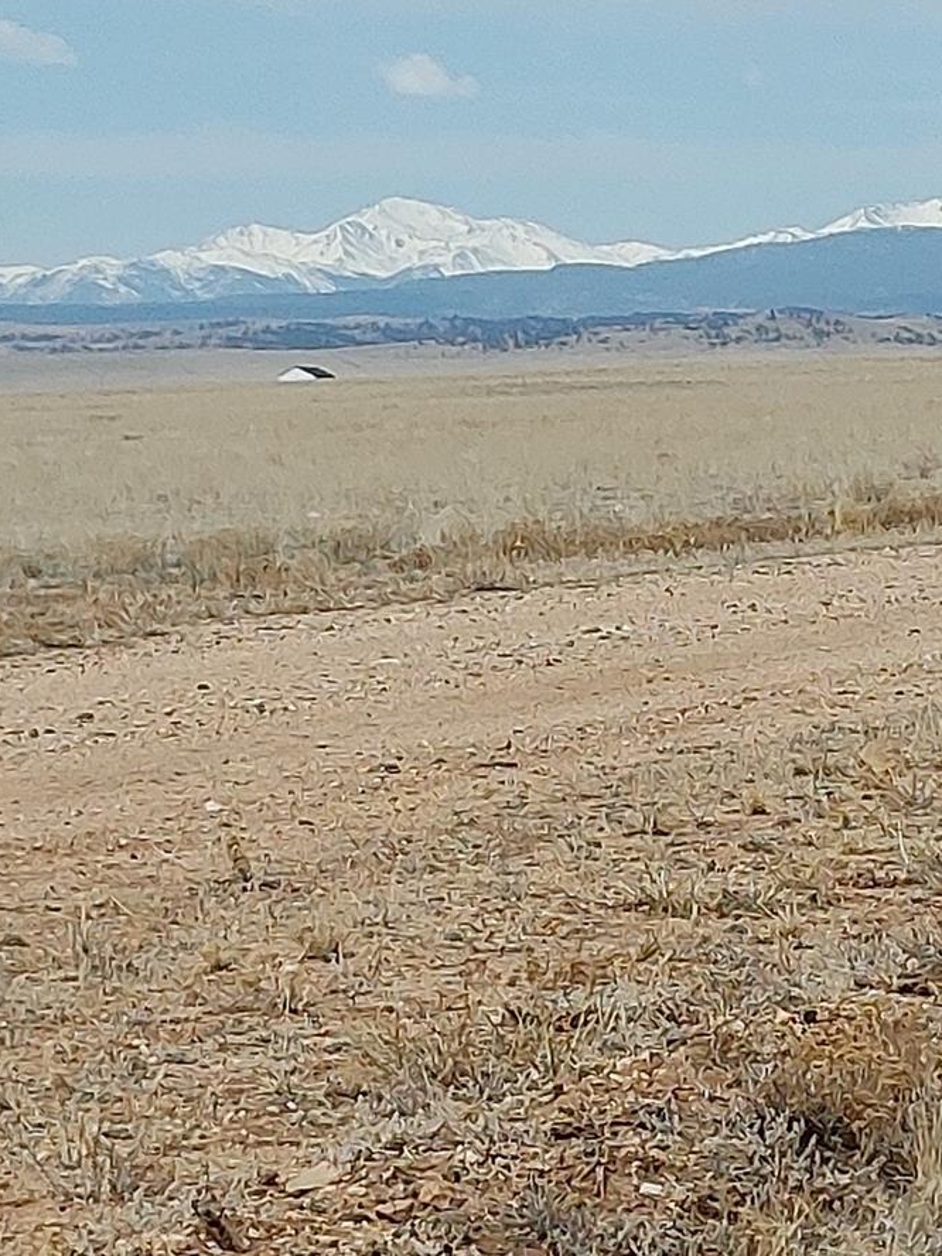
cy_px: 588
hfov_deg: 7.4
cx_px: 631
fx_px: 7257
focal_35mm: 200
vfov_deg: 9.9
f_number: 1.8
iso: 50
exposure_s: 1/1351
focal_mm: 4.81
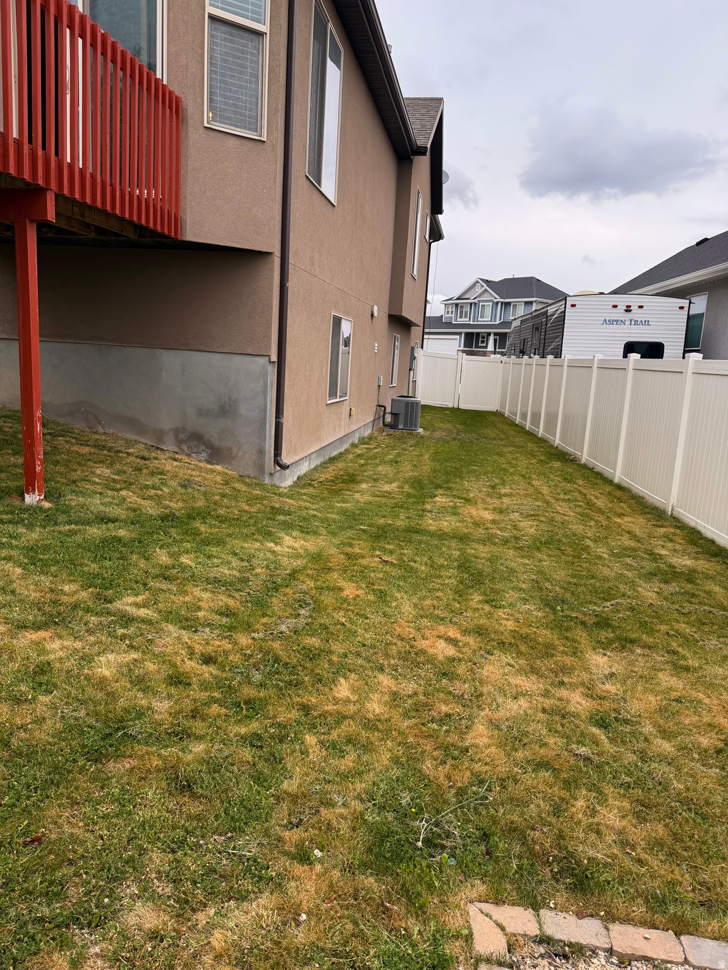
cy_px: 485
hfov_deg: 56.8
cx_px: 364
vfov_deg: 71.6
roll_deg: -2.6
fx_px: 673
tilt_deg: -9.6
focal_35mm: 24
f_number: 1.78
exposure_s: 1/1585
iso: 100
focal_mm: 6.76
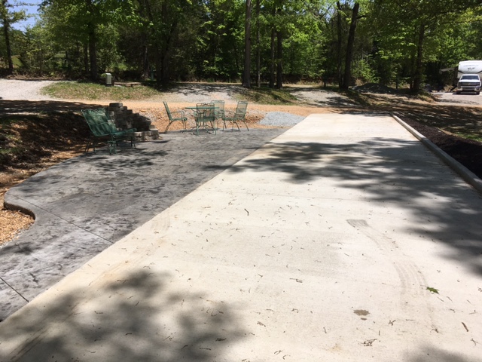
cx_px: 241
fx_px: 404
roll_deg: +0.3
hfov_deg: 61.7
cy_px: 181
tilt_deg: -13.3
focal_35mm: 29
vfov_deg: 48.2
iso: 25
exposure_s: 1/2331
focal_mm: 4.15
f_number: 2.2
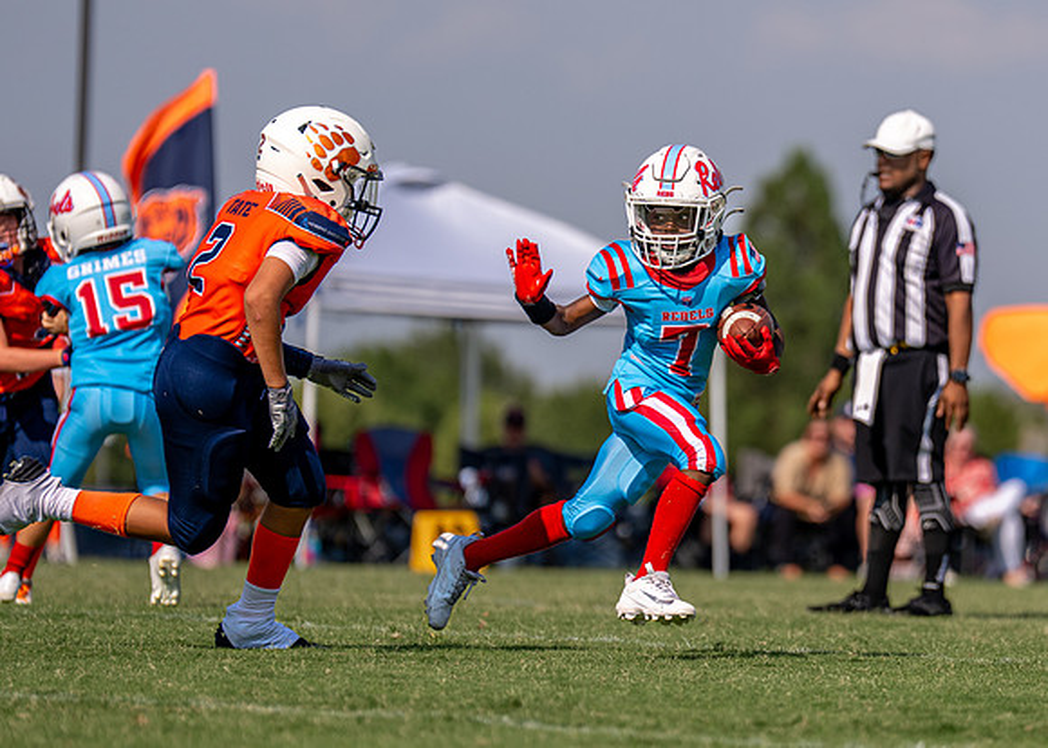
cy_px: 361
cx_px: 713
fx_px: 10486
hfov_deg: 5.7
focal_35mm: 352
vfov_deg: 4.1
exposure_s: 1/3200
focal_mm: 200
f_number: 2.8
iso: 125
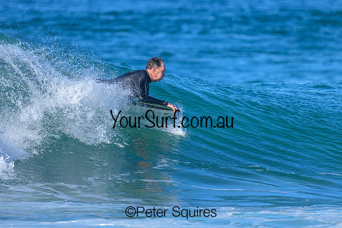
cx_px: 153
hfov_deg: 1.9
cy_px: 102
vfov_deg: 1.3
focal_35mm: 1101
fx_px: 10457
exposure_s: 1/2000
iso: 400
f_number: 6.3
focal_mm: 800
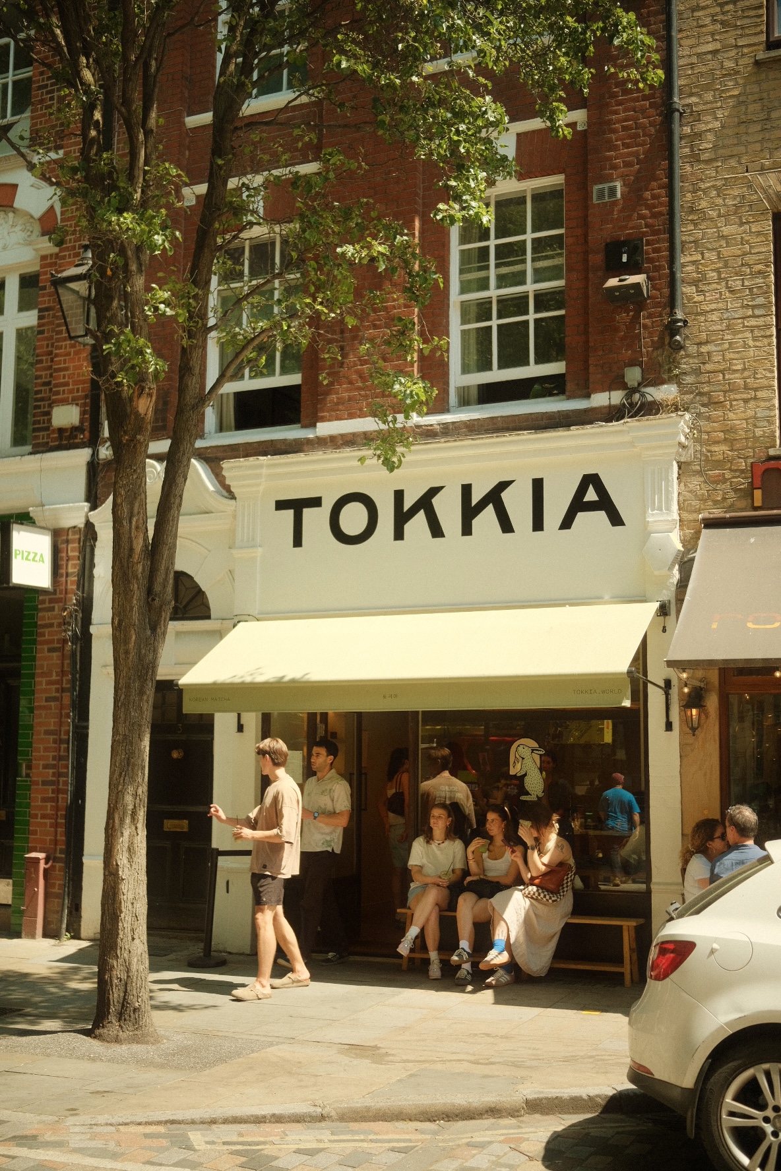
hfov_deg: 32.6
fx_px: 1334
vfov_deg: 47.4
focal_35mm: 41
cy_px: 586
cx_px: 390
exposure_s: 1/2400
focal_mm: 27
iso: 640
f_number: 2.8
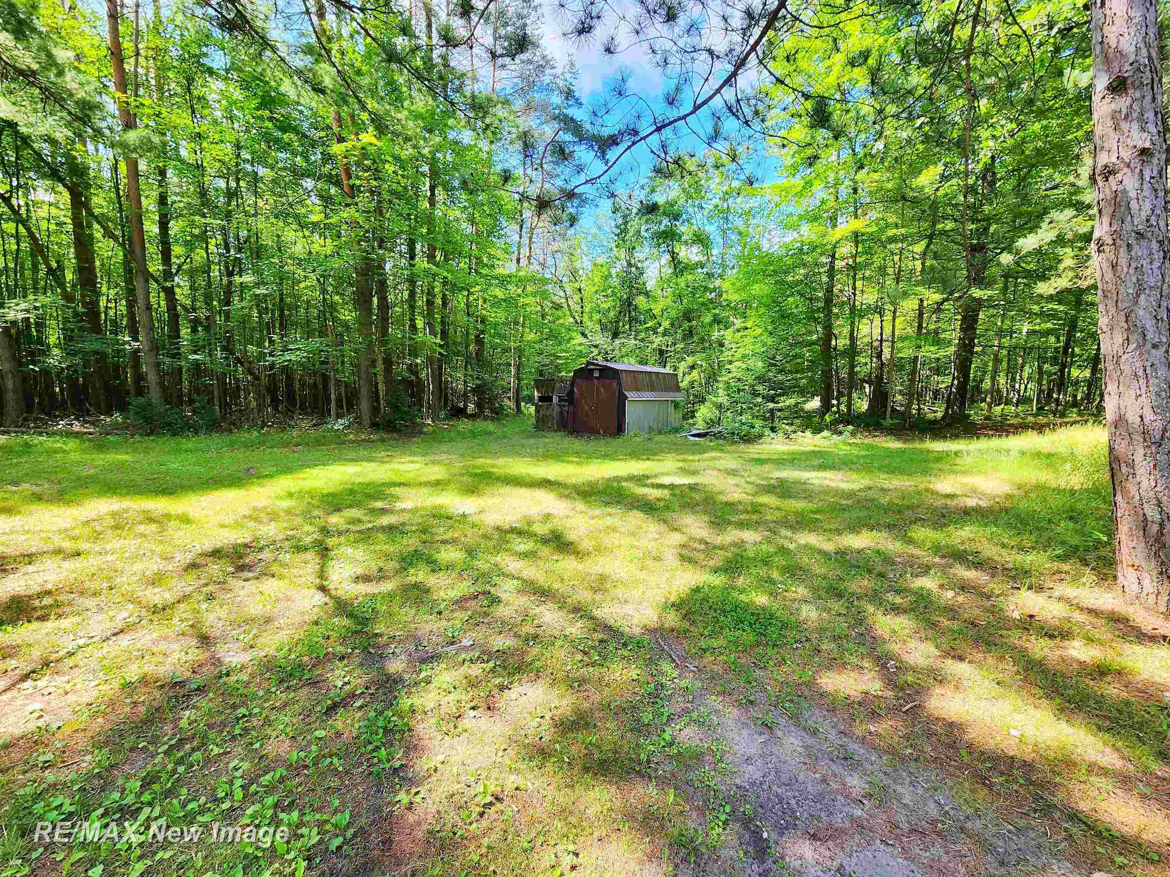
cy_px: 438
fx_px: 439
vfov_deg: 89.9
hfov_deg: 106.2
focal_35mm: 13
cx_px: 585
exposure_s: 1/253
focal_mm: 2.2
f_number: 2.2
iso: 50
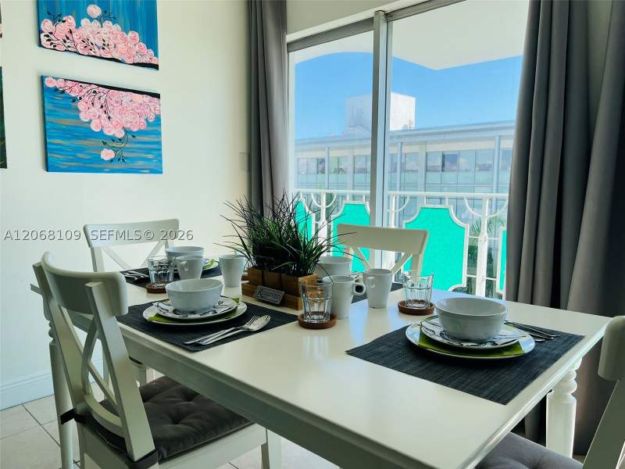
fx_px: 469
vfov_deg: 53.1
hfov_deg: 67.3
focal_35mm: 26
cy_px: 234
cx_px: 312
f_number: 1.5
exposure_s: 1/1147
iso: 50
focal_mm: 5.7
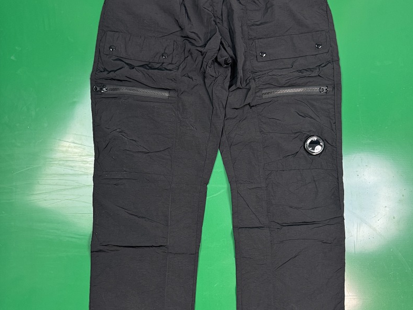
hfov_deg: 55.3
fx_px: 394
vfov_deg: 42.9
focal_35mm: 33
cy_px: 166
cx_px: 211
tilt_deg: -84.9
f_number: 1.78
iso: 200
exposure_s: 1/71
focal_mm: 6.76
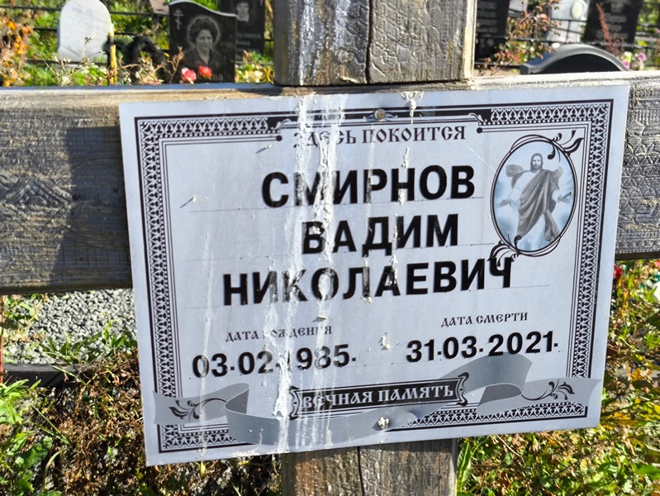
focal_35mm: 50
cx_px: 330
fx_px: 954
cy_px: 248
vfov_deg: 29.1
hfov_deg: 38.2
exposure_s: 1/391
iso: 50
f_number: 1.7
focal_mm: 4.71
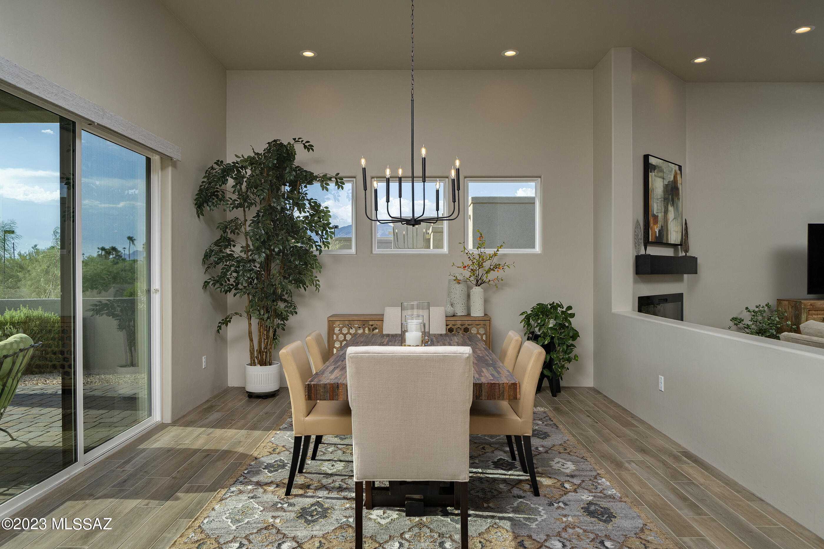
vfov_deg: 53.1
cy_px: 274
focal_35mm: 24
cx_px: 412
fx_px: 549
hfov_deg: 73.8
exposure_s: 1/250
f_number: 5.6
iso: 200
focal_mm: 24
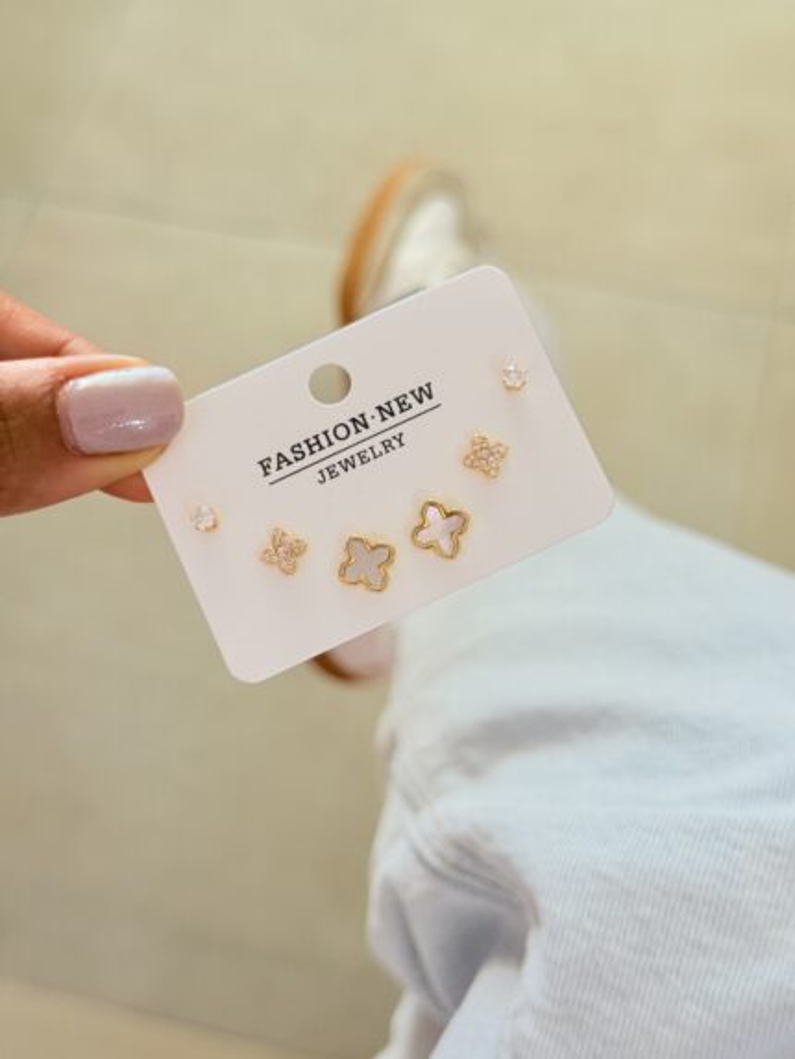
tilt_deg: -59.4
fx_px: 1469
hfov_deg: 30.3
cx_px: 398
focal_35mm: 48
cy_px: 530
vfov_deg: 39.6
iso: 100
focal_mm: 6.76
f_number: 1.78
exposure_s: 1/60
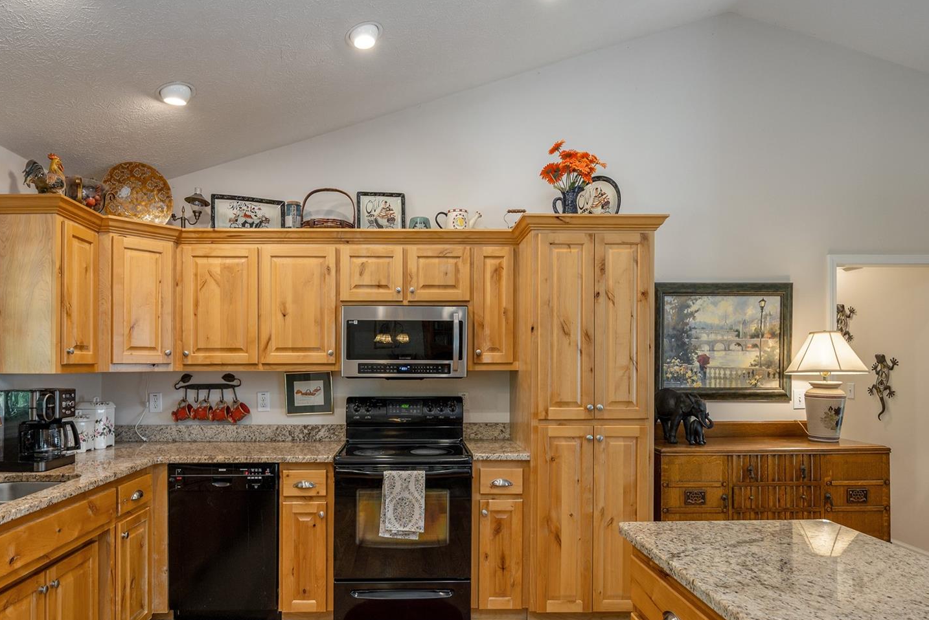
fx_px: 535
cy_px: 389
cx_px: 375
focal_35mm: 21
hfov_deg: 81.0
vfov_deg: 59.4
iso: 320
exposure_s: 1/40
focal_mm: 14.5
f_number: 7.1
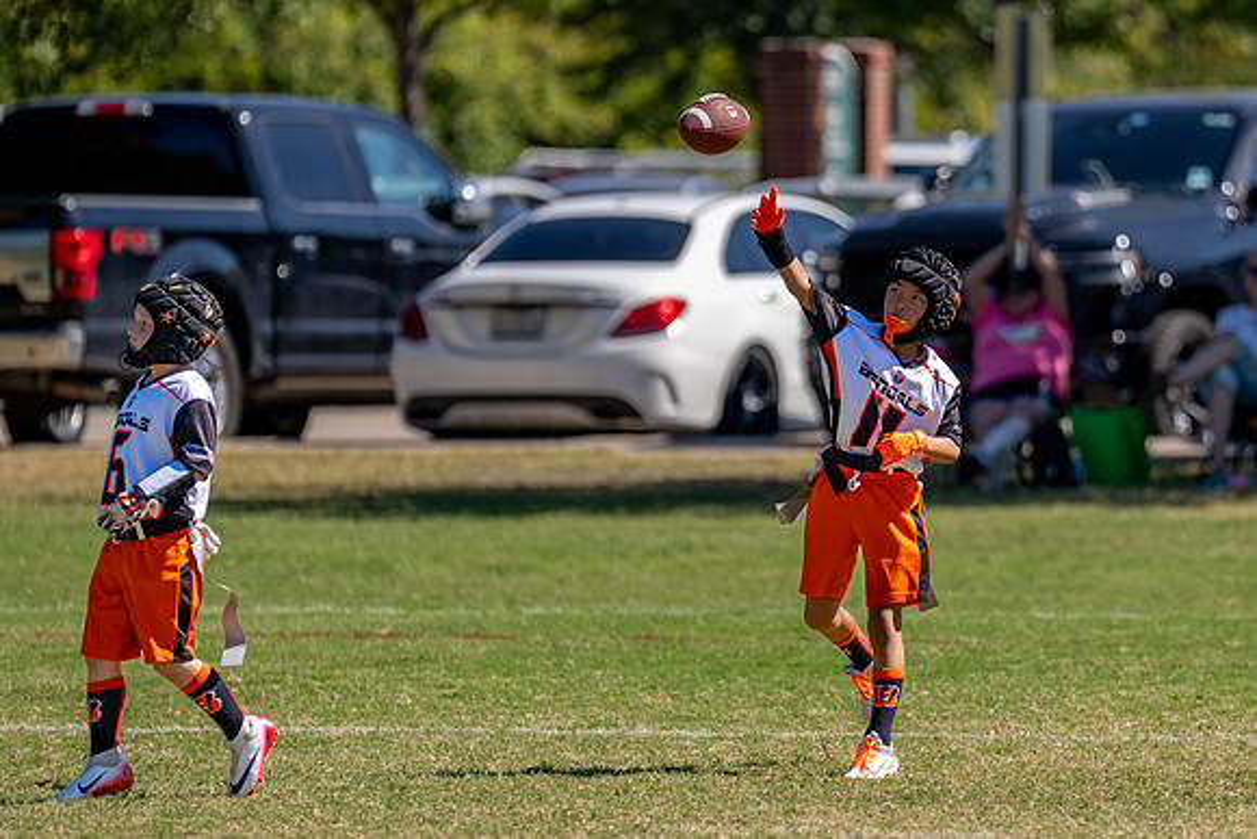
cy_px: 409
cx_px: 865
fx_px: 13973
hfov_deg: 5.1
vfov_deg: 3.4
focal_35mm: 400
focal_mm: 200
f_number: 2.8
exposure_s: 1/2500
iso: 160
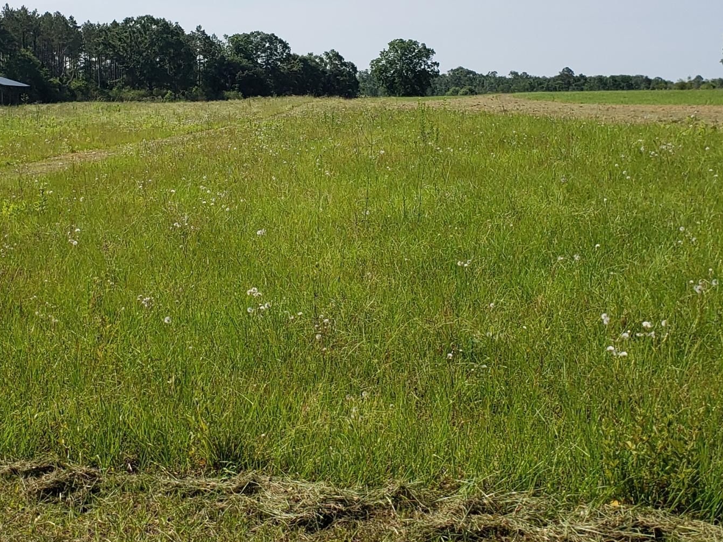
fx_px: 1212
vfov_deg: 25.2
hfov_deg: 33.2
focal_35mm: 58
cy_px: 200
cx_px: 330
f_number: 2.4
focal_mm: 4.3
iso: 50
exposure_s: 1/1565
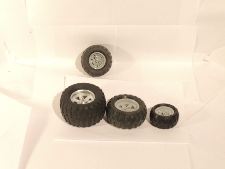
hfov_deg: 32.2
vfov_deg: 24.4
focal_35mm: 60
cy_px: 84
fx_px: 390
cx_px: 112
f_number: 5.9
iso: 100
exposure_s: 1/2.5
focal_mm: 10.7
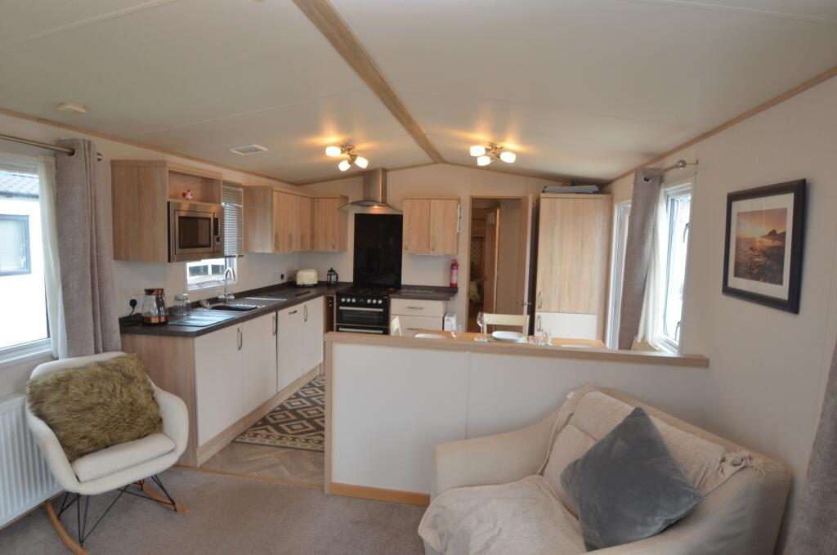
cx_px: 418
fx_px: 453
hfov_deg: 85.5
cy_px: 278
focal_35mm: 20
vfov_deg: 63.0
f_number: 4.5
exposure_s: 1/80
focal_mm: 13
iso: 400
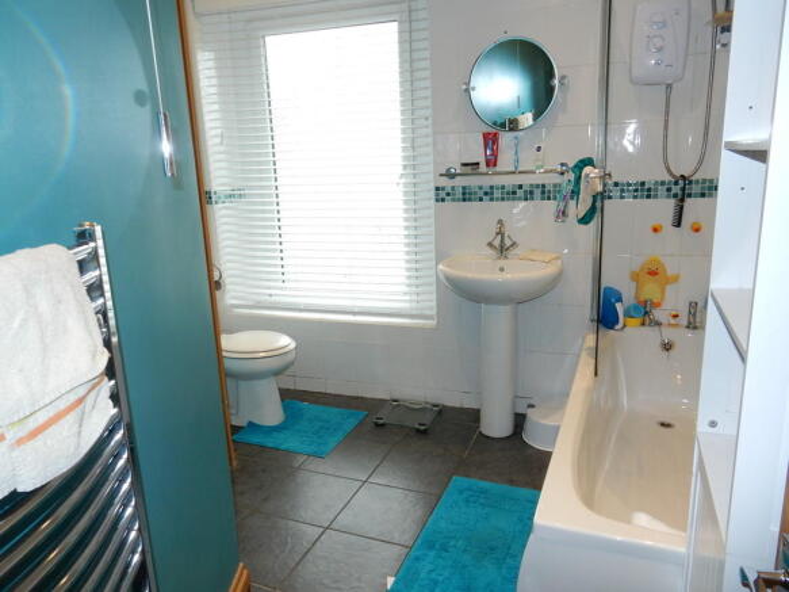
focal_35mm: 25
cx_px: 394
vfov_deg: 54.9
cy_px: 296
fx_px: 570
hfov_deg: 69.4
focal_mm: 4.5
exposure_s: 1/30
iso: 200
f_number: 3.7
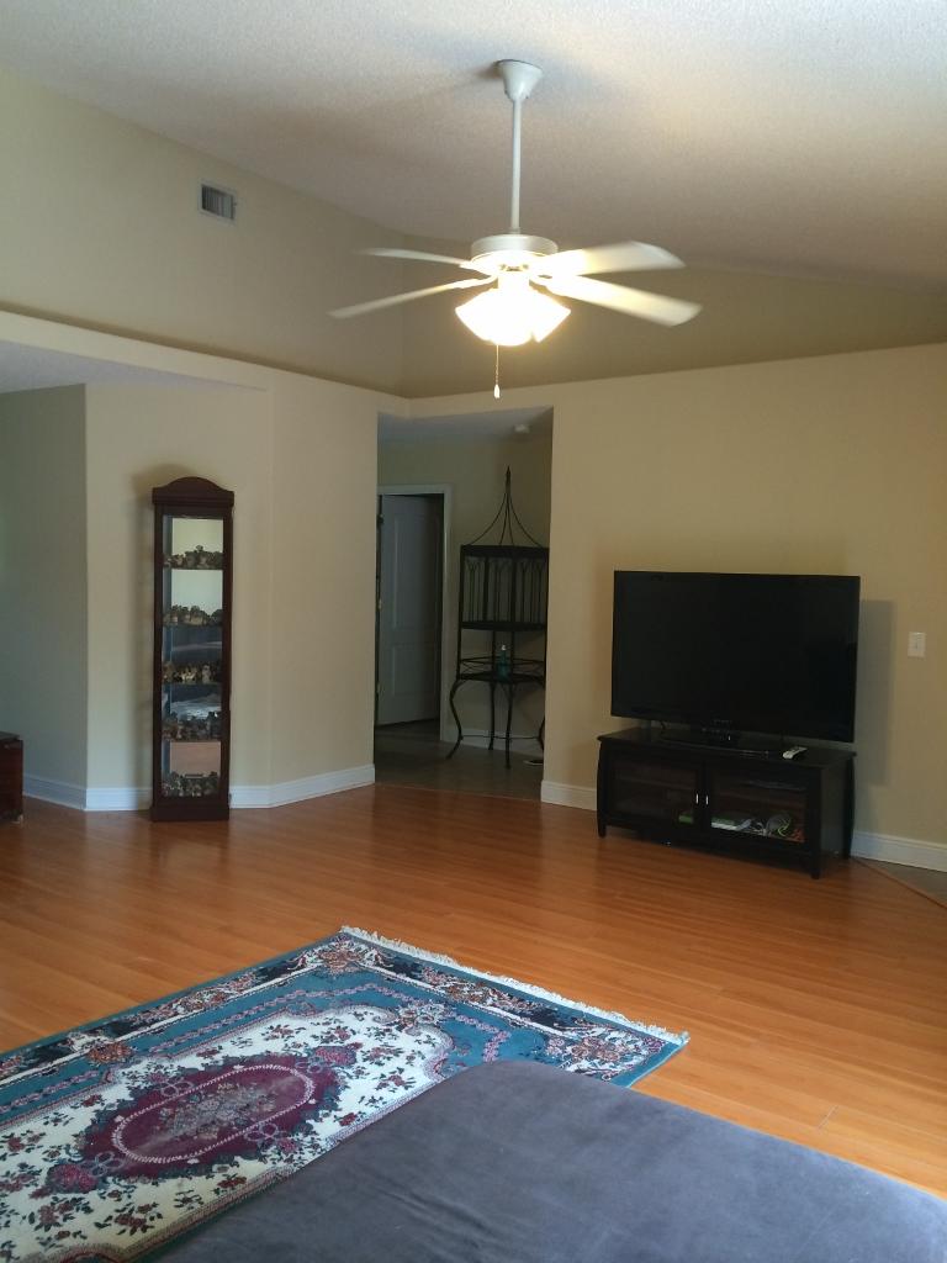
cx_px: 474
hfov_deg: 46.8
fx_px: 1094
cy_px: 632
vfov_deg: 60.0
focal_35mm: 30
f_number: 2.2
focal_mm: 4.12
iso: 125
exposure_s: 1/30
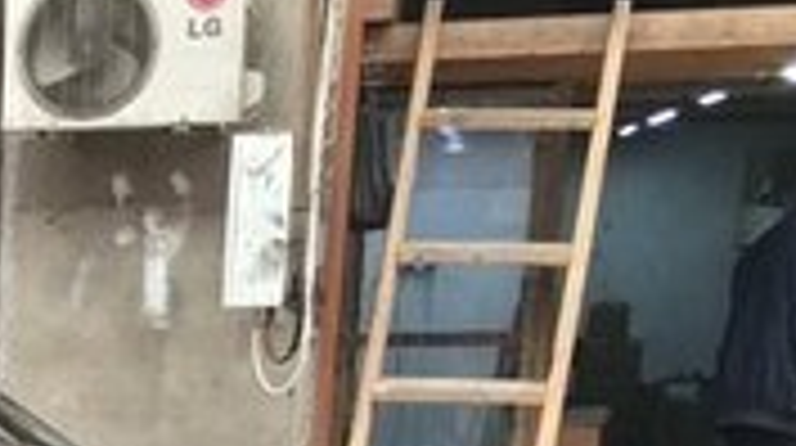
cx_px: -427
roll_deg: +1.7
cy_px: 984
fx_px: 2487
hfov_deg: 16.4
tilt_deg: -16.7
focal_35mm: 118
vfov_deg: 9.4
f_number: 2.2
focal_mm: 4.15
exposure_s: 1/100
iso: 40
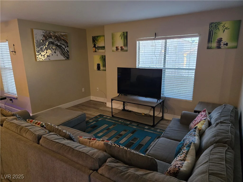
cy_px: 91
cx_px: 122
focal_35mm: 23
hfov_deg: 73.9
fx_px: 161
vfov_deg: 58.9
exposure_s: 1/60
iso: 1000
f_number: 1.8
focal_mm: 5.4
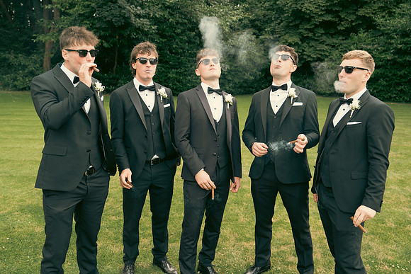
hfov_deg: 57.2
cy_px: 137
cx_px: 206
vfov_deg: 40.0
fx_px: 377
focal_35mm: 33
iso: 200
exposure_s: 1/320
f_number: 3.5
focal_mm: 33
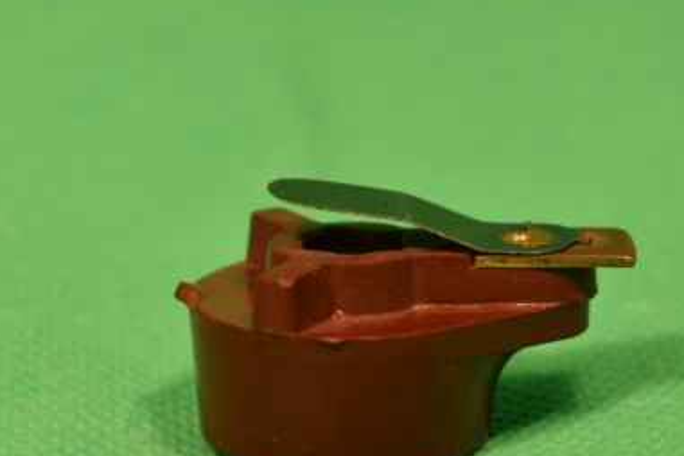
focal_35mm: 130
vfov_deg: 10.5
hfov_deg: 15.8
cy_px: 340
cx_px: 381
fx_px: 2466
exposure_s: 1/100
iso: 100
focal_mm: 55
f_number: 5.6
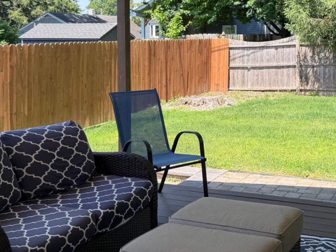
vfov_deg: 25.1
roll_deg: -0.3
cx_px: 209
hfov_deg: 33.1
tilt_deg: -6.1
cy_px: 83
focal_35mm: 58
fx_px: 563
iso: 80
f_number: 1.78
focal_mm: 6.76
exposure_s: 1/840
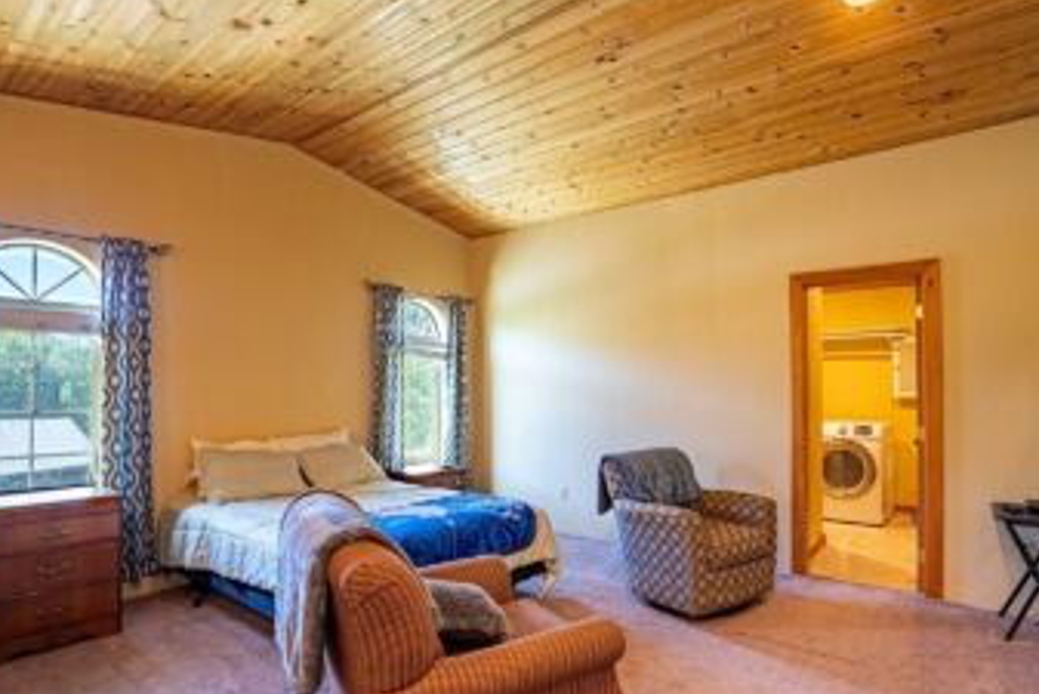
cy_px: 378
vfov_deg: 64.5
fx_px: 549
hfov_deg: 86.9
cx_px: 530
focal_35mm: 19
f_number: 8
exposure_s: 1/50
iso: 200
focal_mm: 16
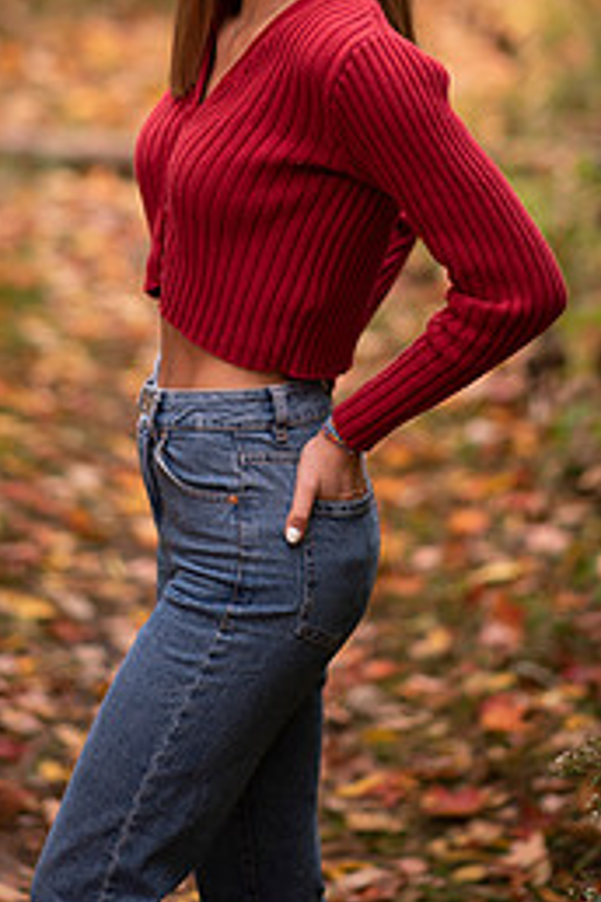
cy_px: 168
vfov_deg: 13.8
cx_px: 259
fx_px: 3706
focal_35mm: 148
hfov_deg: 9.3
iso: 100
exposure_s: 1/250
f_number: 1.8
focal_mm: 85
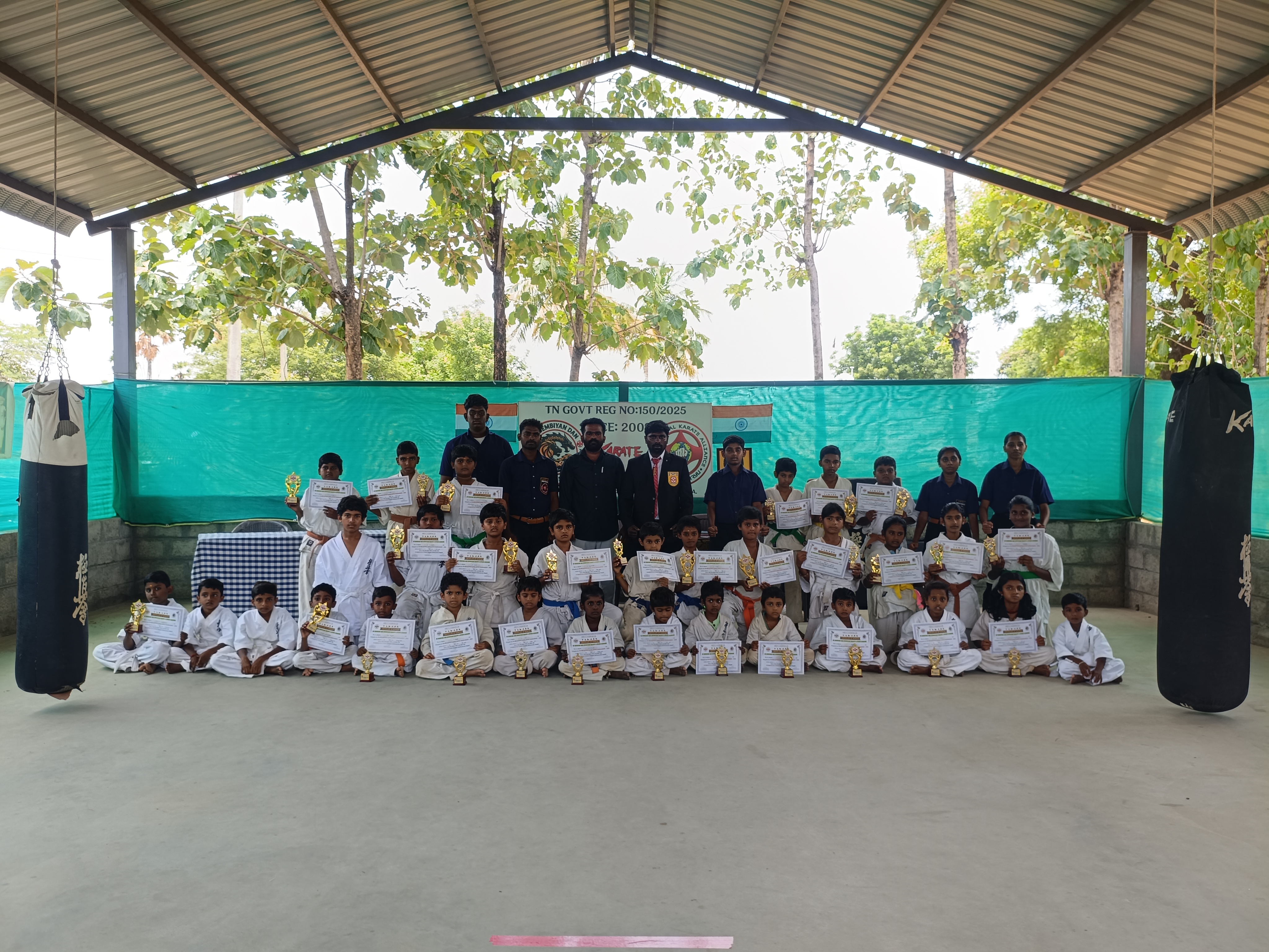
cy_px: 476
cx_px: 634
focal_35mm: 26
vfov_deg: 53.1
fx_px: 953
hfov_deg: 67.3
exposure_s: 1/130
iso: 51
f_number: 1.5
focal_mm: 4.94
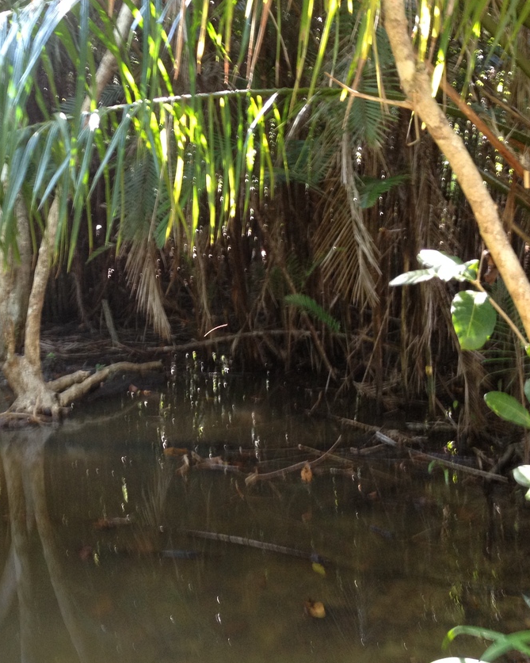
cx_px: 135
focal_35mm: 49
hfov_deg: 30.3
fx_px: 961
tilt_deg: -8.0
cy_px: 322
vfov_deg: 38.1
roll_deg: +2.2
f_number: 2.4
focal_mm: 4.28
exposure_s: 1/20
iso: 125
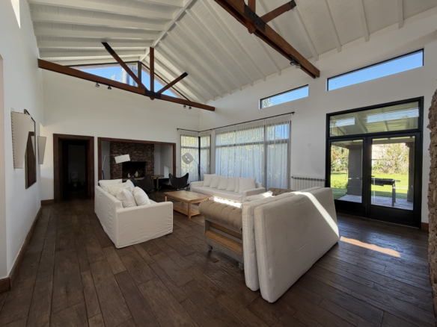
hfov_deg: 102.1
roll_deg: -0.6
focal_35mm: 14
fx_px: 177
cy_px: 164
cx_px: 218
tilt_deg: -1.0
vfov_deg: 85.7
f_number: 2.2
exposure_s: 1/121
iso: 80
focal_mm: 2.22
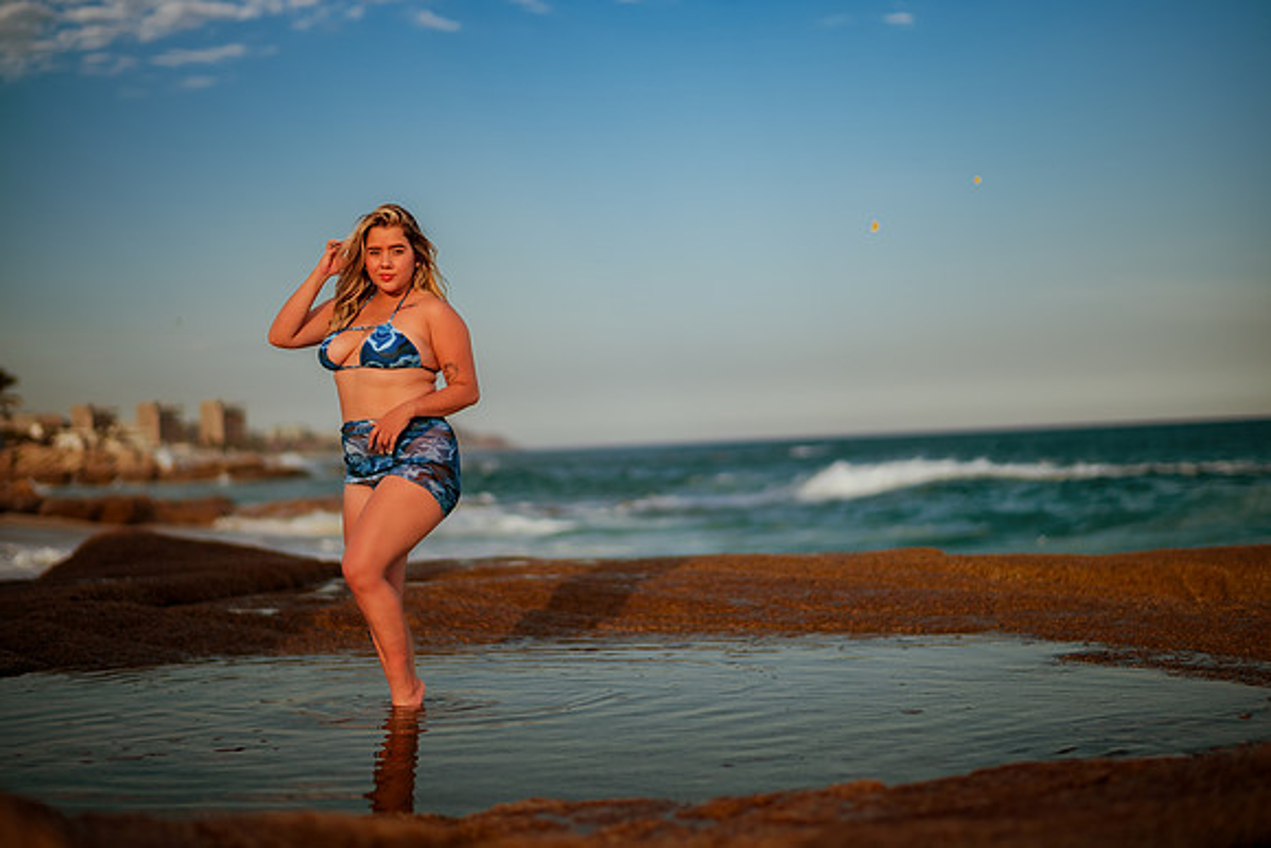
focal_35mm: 58
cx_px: 636
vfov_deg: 23.4
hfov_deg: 34.5
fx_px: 2048
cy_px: 424
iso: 80
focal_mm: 58
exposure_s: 1/6400
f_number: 1.4
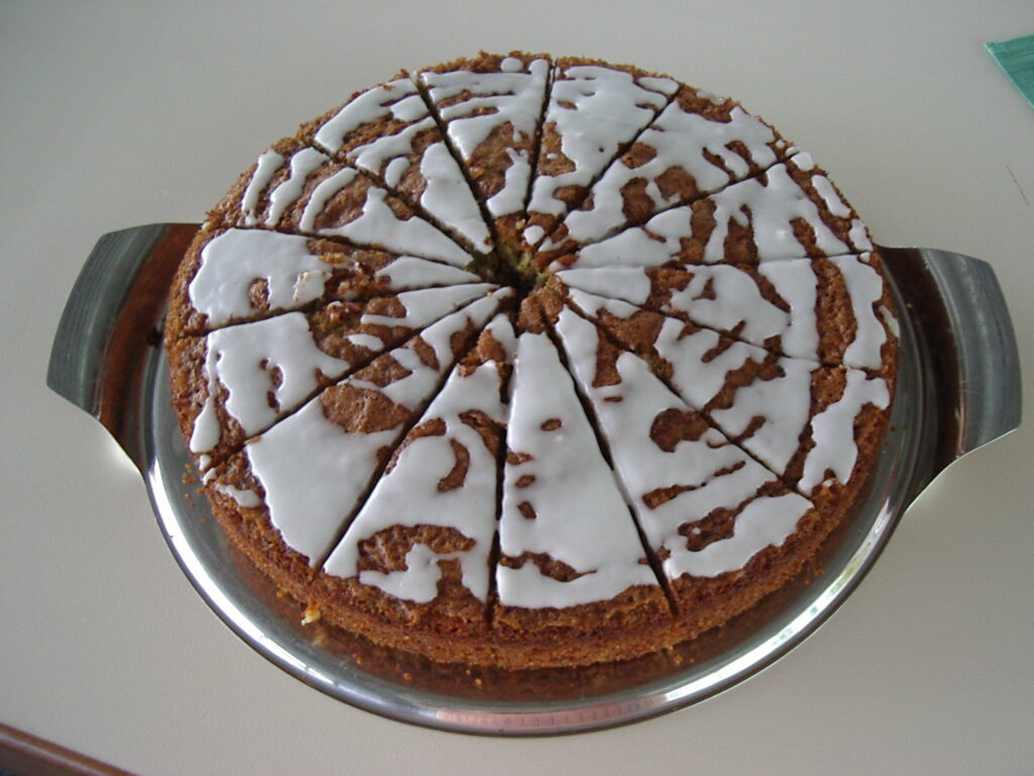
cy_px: 388
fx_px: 1135
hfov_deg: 49.0
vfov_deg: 37.7
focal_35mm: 38
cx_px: 517
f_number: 2.6
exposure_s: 1/10
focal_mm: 5.8
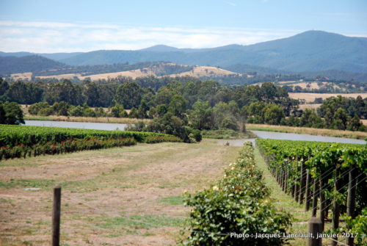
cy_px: 123
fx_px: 1072
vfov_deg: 13.1
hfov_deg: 19.4
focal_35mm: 105
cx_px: 184
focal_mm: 70
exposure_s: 1/320
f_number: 4.5
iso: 100
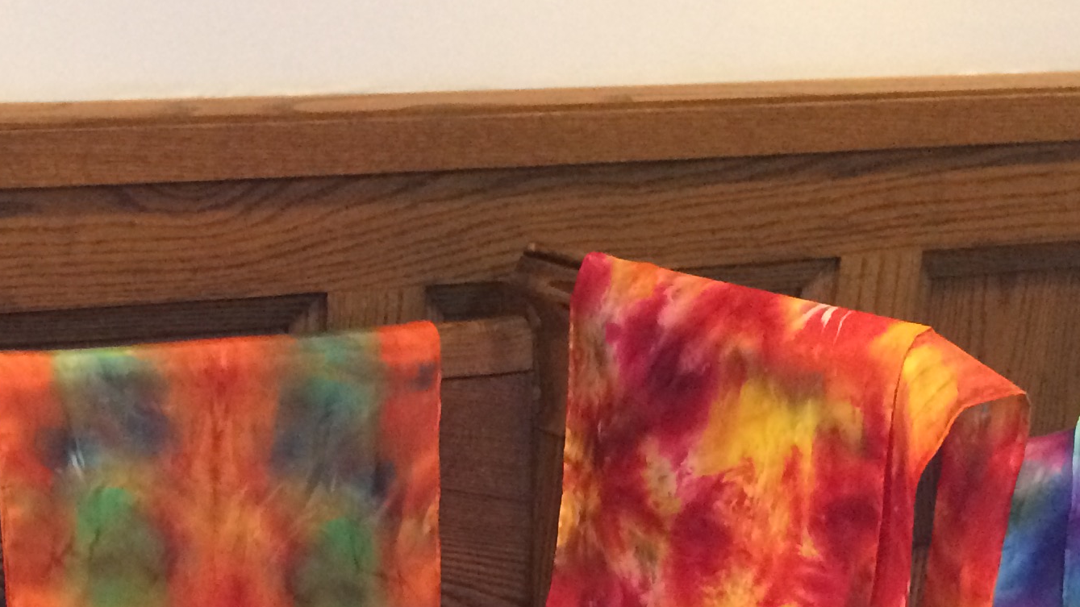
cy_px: 876
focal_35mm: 77
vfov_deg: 14.7
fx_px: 2205
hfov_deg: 26.9
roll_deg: -0.5
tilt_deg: -22.3
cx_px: 183
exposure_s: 1/17
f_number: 2.2
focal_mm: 4.15
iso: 320
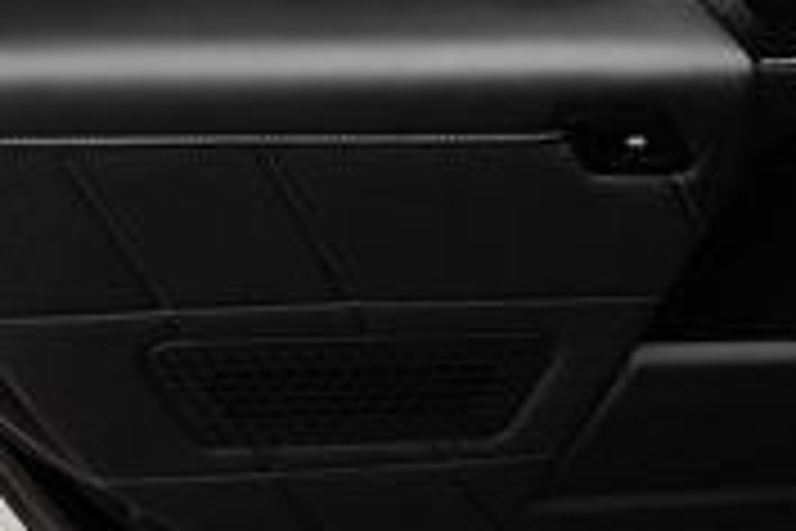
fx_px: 1924
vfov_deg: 15.4
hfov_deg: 23.4
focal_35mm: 87
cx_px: 432
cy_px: -20
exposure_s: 1/200
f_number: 6.3
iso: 640
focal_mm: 24
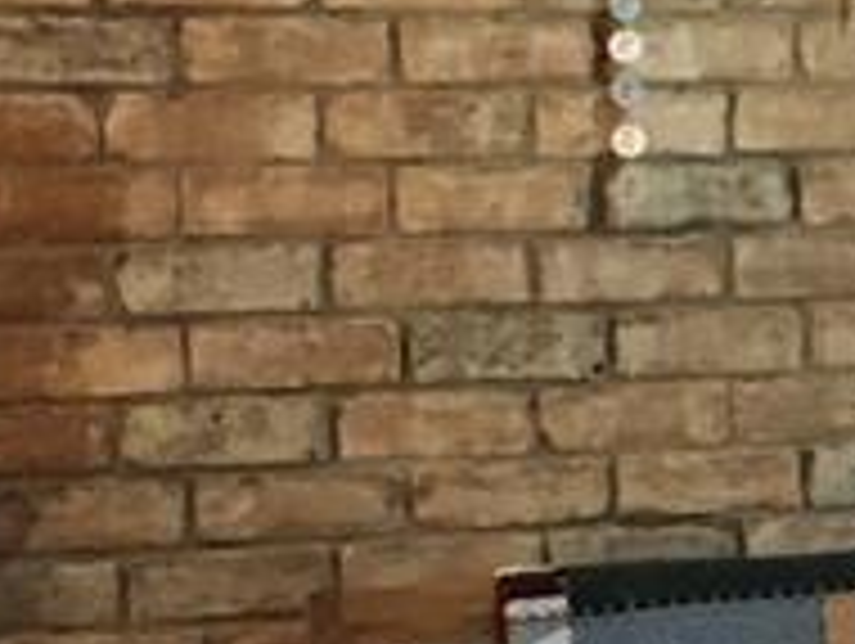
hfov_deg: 11.6
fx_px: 3858
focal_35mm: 156
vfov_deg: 9.5
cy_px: 383
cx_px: 1606
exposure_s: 1/15
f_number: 2.2
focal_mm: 4.15
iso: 200
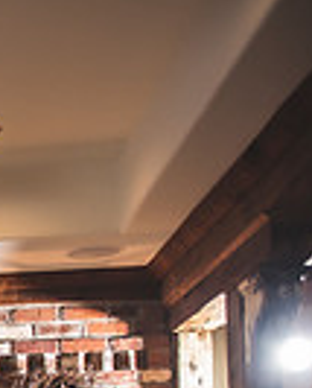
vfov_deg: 18.1
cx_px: -481
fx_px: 1127
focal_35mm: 98
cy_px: 512
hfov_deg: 12.0
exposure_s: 1/100
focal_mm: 24
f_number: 2.8
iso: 800
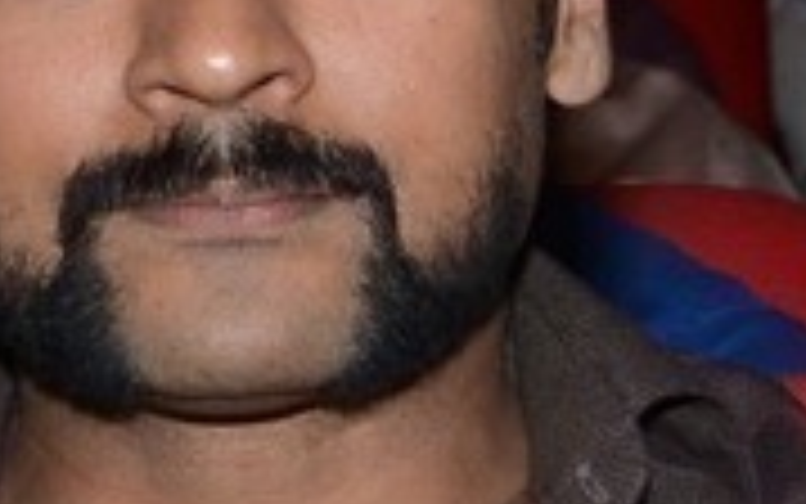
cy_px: 947
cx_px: 1279
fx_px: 10117
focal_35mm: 460
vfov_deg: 2.8
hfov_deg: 4.5
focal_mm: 45
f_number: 7.1
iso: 400
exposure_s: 1/125
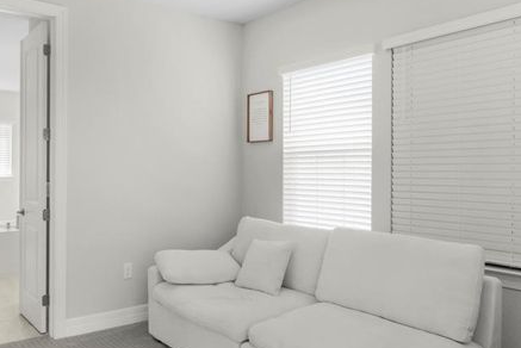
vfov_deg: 45.0
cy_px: 167
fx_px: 420
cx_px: 201
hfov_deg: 62.9
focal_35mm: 29
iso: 640
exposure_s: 1/50
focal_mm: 12
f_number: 2.5
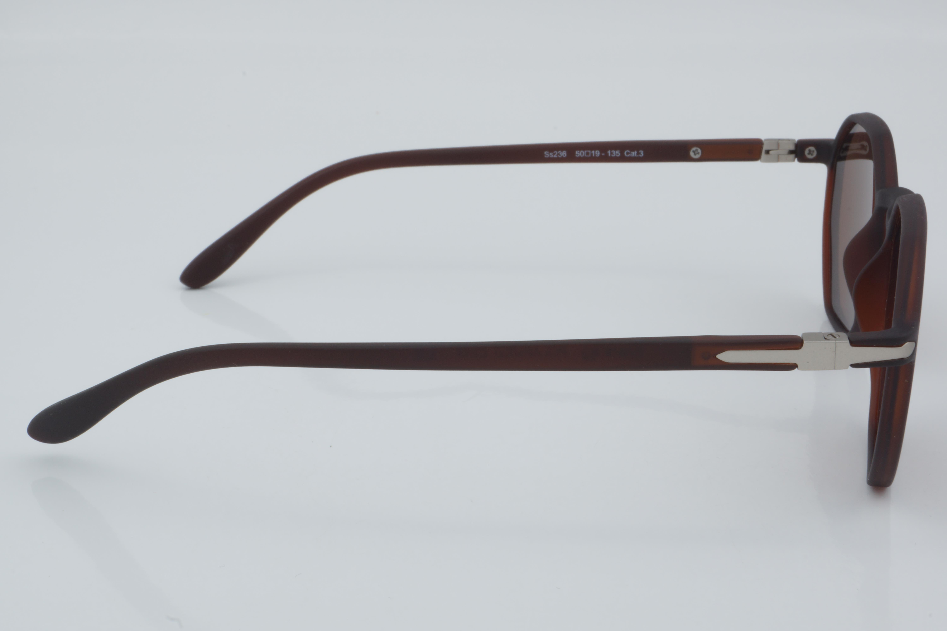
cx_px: 474
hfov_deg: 27.0
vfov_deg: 18.2
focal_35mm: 75
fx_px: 1973
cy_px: 316
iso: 100
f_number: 32
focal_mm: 50
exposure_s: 1/4
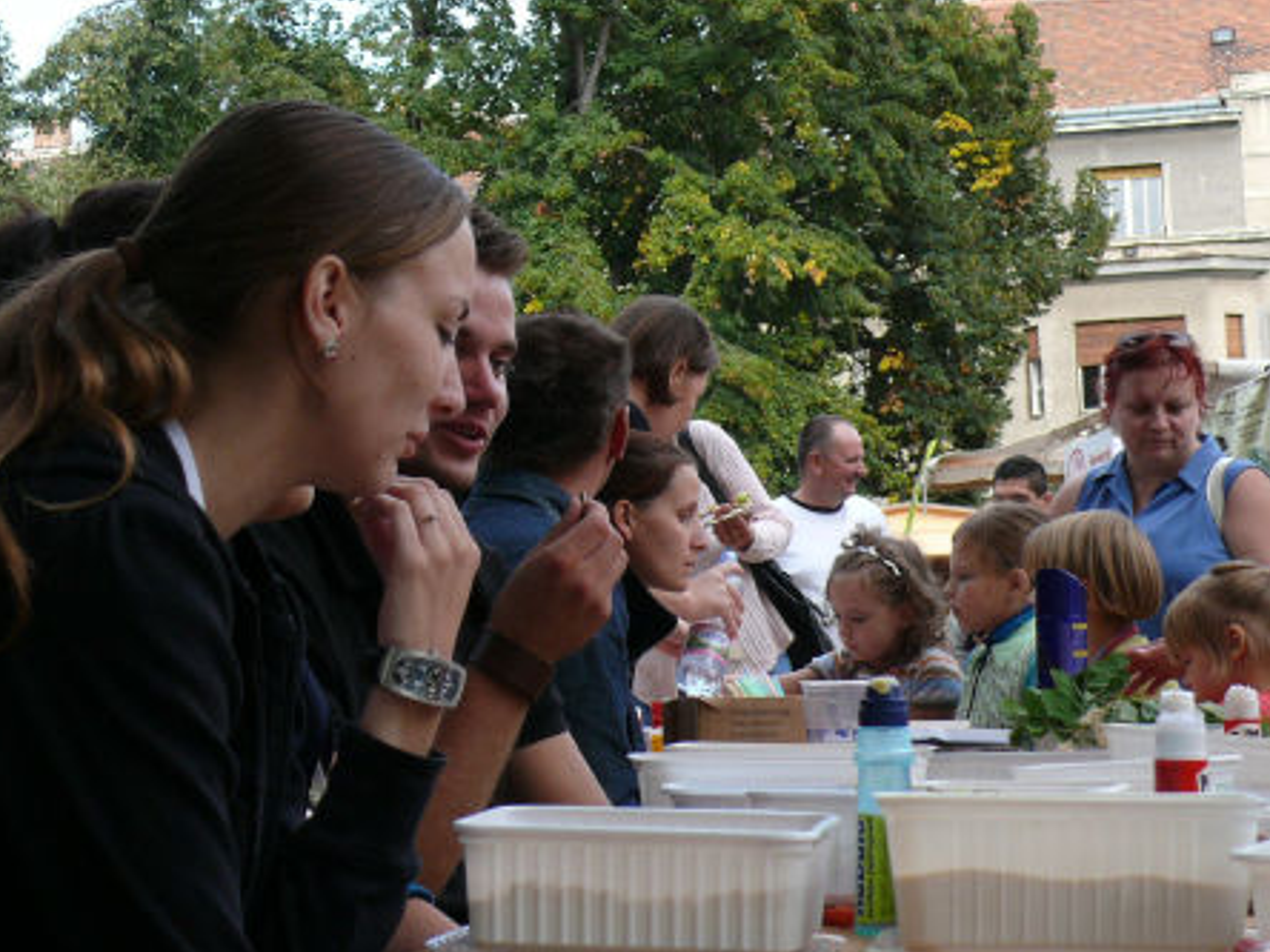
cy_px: 479
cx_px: 632
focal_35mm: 83
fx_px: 3045
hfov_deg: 23.6
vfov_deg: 17.8
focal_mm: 12
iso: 100
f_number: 4
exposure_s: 1/250
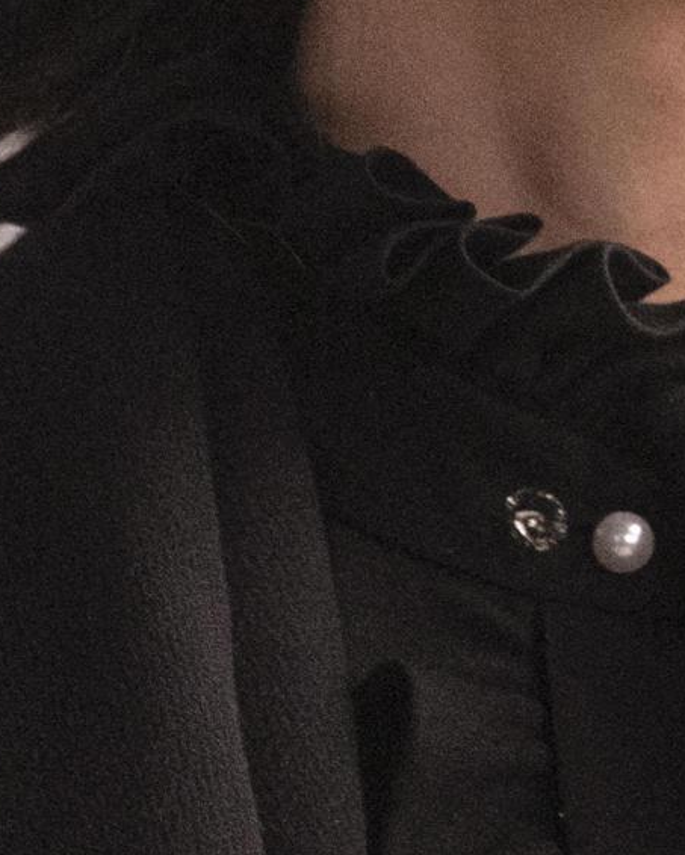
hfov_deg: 1.5
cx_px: 1006
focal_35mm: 1044
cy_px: 357
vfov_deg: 1.9
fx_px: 26450
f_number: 2.8
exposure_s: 1/125
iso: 800
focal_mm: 140
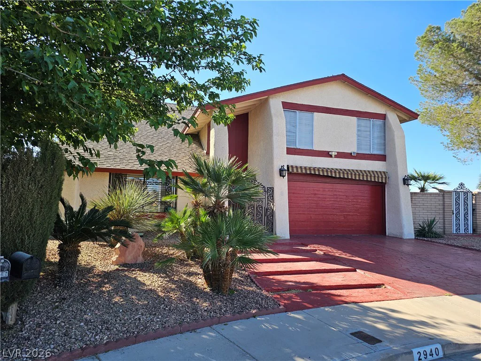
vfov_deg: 58.9
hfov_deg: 73.9
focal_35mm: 23
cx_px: 240
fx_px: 320
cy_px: 180
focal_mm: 6.3
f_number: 1.7
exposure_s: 1/332
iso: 12
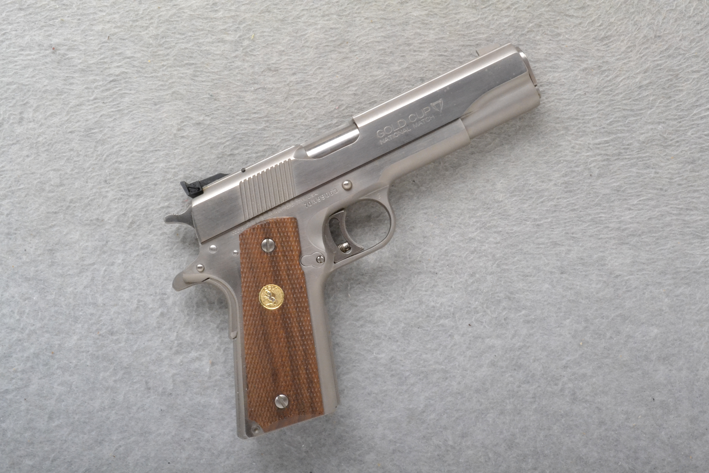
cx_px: 354
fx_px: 1004
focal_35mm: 51
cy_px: 236
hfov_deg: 38.9
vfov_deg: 26.5
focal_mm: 34
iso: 3200
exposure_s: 1/160
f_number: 20
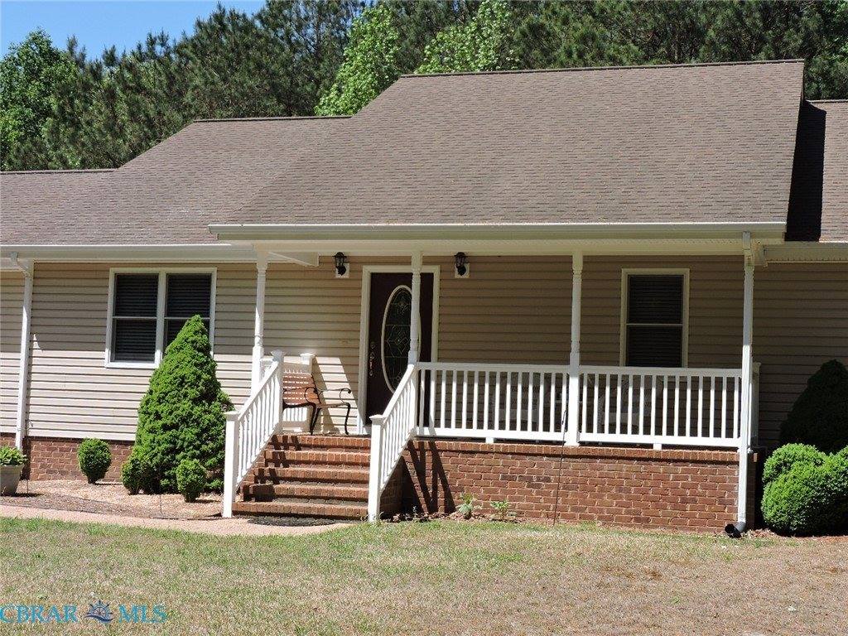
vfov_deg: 26.6
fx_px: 1347
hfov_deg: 34.9
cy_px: 318
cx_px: 424
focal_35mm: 55
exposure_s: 1/640
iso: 100
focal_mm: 9.8
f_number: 3.7
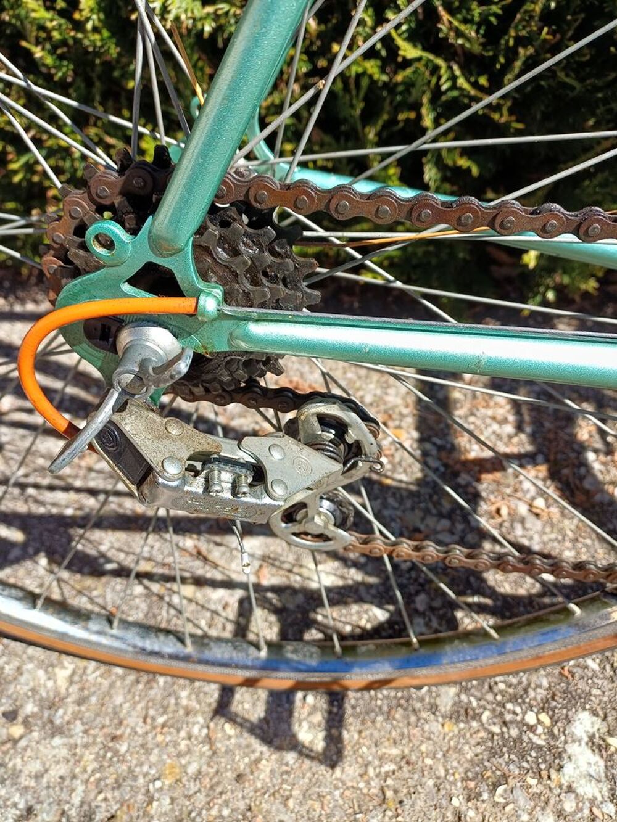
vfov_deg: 69.4
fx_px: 594
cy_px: 411
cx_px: 308
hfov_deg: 54.9
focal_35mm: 25
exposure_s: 1/661
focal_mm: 4.65
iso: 50
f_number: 1.8
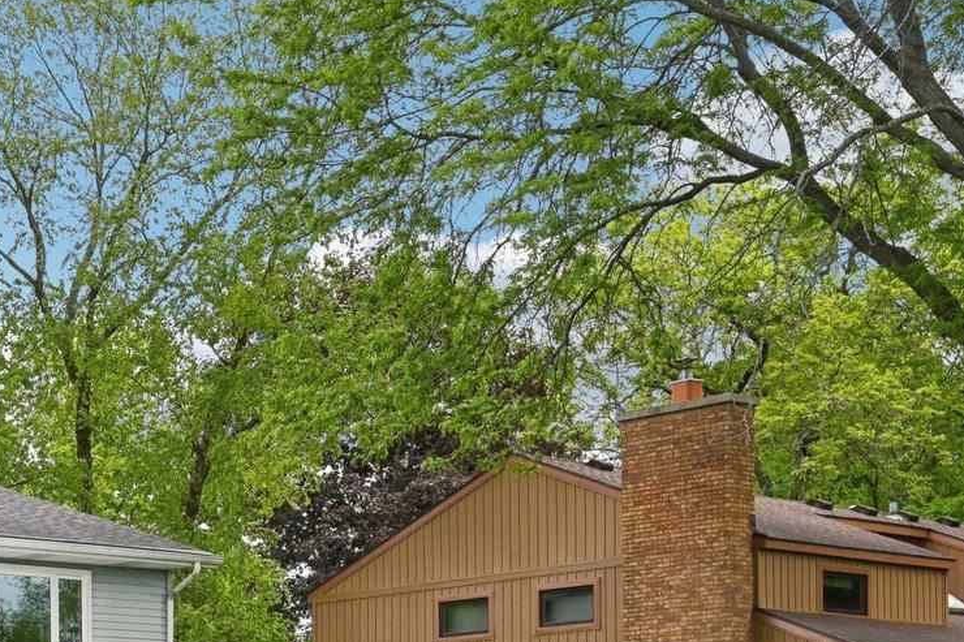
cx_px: -215
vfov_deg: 15.7
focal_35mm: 83
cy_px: 820
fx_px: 2222
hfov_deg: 22.4
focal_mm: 30
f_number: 8
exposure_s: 1/640
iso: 400
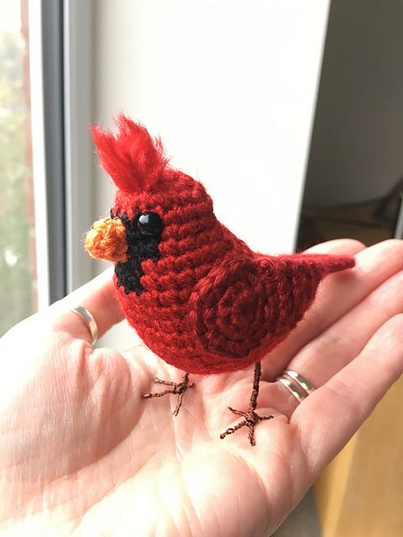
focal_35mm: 29
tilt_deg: -20.0
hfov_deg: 48.2
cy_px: 268
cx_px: 202
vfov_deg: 61.7
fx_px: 450
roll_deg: -4.3
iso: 80
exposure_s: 1/33
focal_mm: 4.15
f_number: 2.2
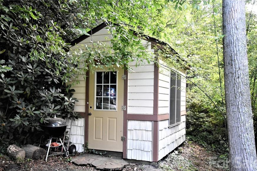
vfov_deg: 37.8
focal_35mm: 35
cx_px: 118
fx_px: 250
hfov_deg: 54.4
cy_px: 99
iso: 3200
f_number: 5.6
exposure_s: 1/60
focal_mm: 20
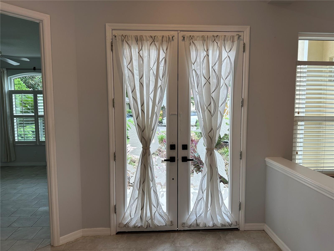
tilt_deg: -5.2
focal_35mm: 24
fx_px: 232
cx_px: 167
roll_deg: -0.8
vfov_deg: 56.8
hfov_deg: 71.6
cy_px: 126
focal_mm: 6.86
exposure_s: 1/200
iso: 64
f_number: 1.78
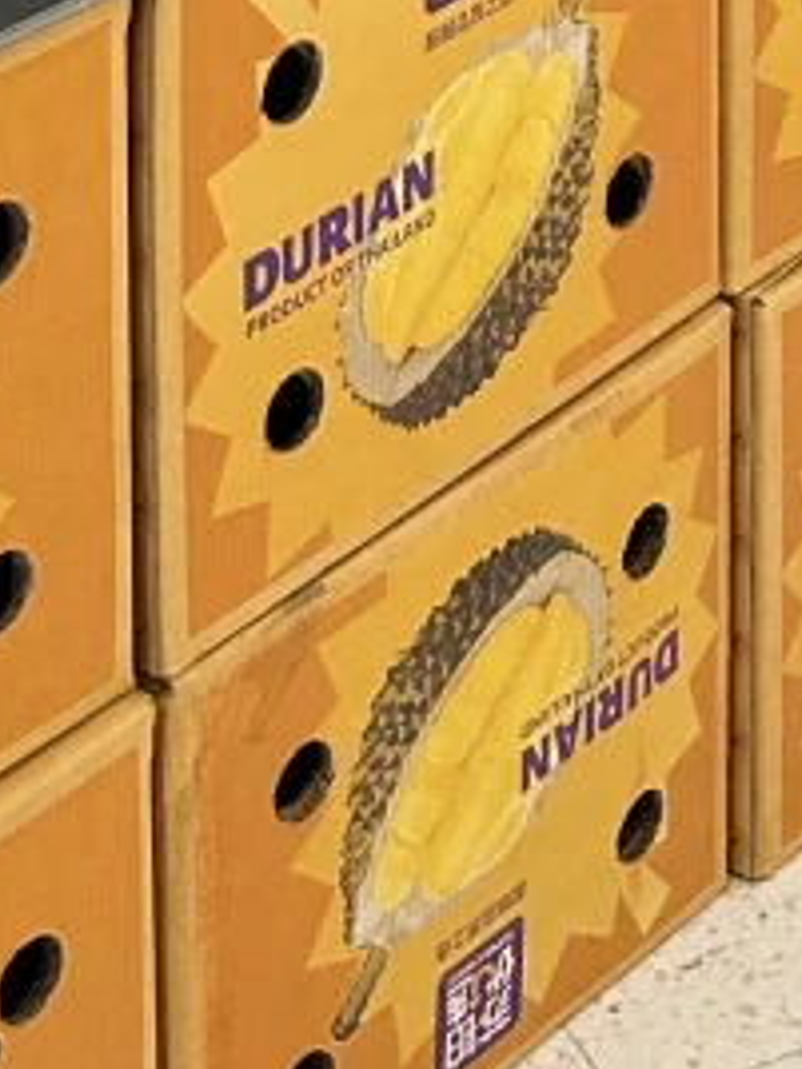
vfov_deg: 12.7
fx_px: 3985
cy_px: -1284
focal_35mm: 129
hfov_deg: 11.4
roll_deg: -0.6
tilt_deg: -6.6
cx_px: 766
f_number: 1.78
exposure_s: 1/100
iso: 160
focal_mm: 6.86
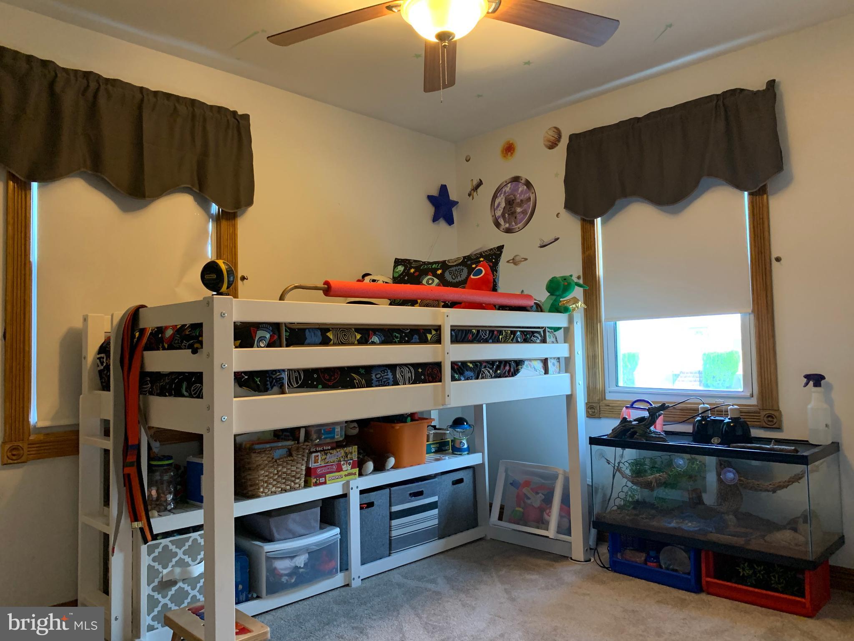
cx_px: 427
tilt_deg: +1.7
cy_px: 320
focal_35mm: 26
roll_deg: +1.4
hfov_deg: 67.3
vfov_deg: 53.1
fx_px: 641
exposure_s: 1/40
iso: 320
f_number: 1.8
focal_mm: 4.25
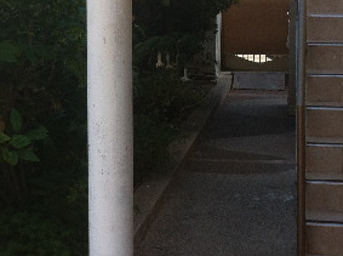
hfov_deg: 19.9
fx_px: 979
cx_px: 139
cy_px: 60
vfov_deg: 14.8
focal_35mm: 99
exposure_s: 1/293
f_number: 2.8
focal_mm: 3.85
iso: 80
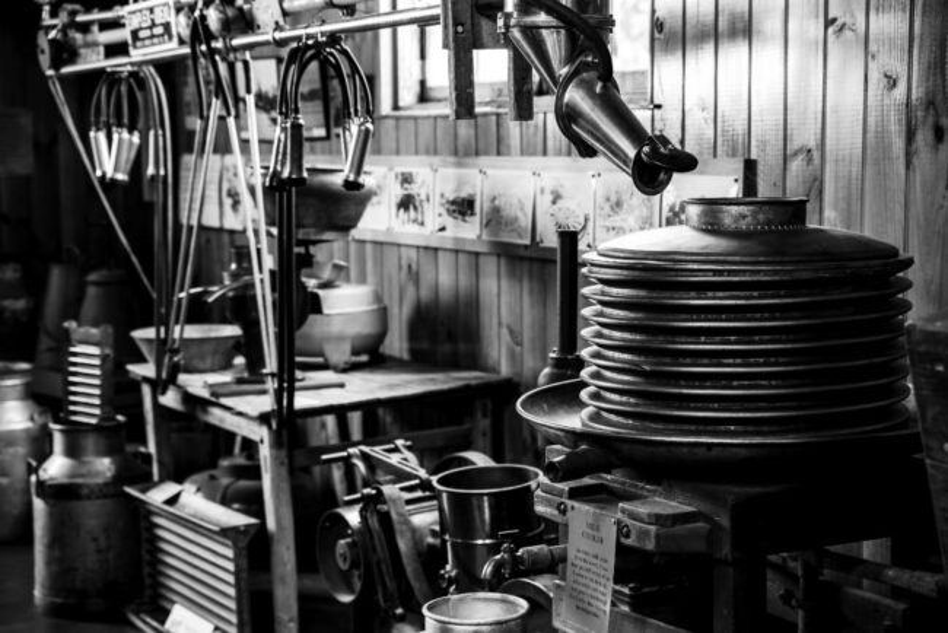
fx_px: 1844
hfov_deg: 28.8
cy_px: 316
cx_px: 474
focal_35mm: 70
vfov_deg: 19.5
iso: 500
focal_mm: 70
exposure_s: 1/60
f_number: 4
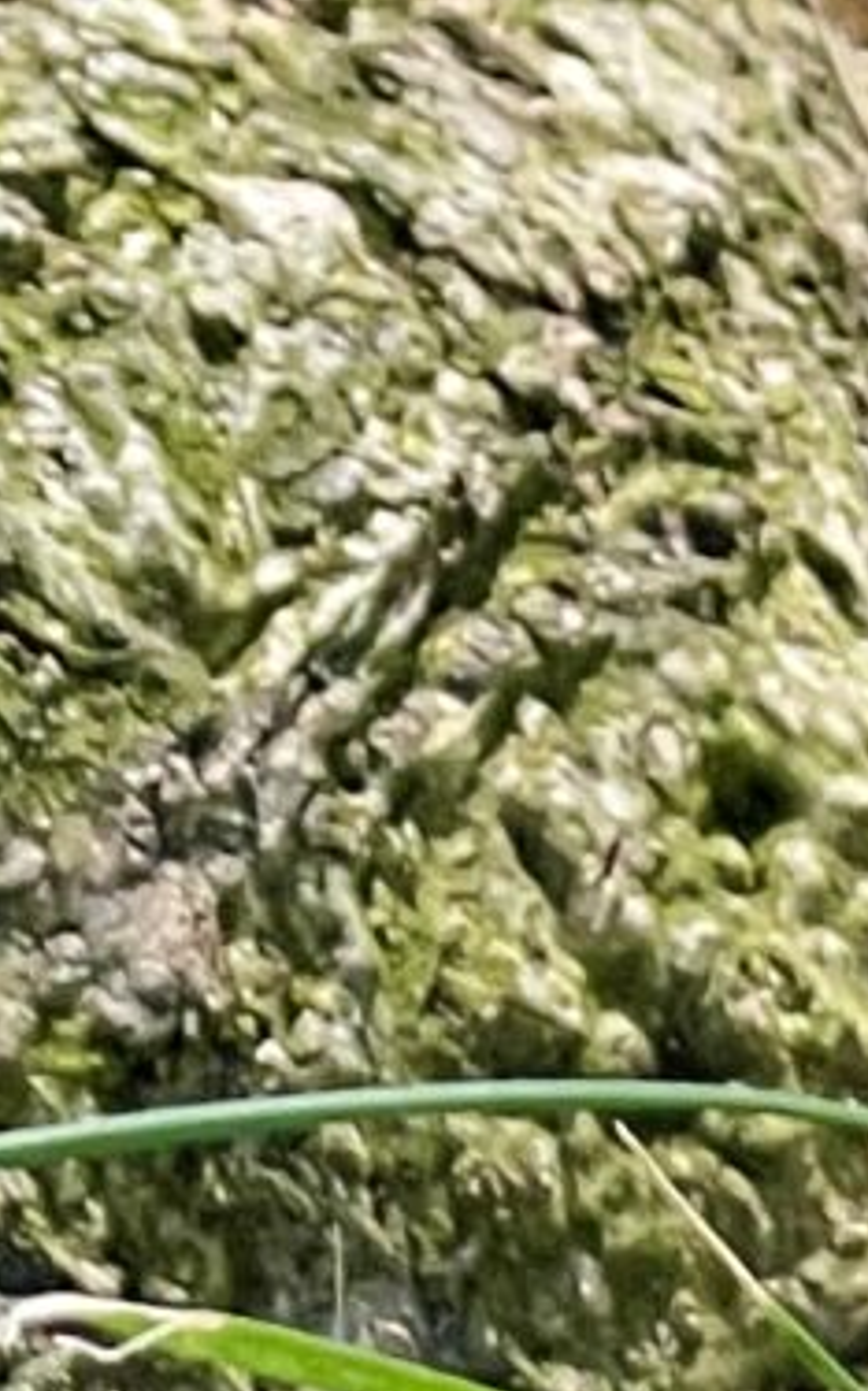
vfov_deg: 4.4
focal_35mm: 463
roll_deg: +1.0
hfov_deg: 2.8
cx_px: -1610
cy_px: -2615
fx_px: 17544
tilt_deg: -13.2
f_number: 2.2
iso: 20
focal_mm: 7.5
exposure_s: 1/254
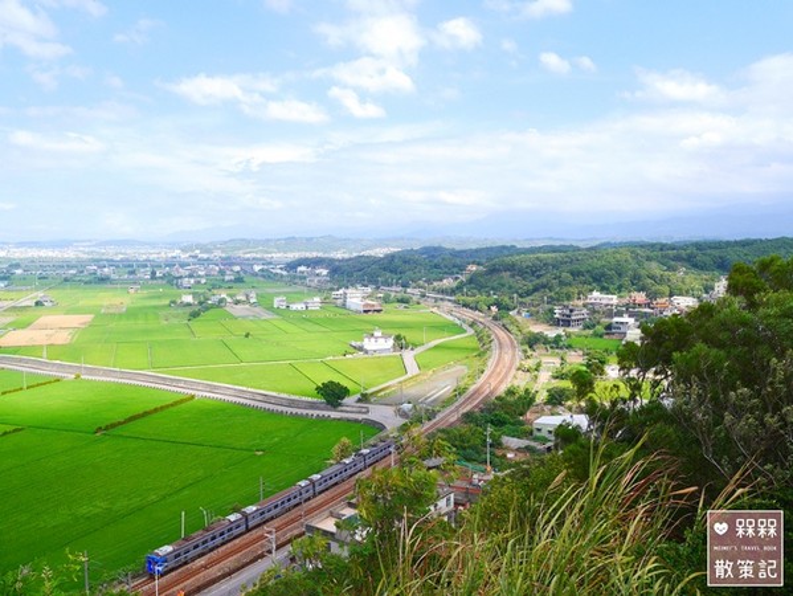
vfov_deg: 46.8
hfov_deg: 59.9
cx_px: 396
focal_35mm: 30
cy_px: 298
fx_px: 688
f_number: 4.5
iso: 160
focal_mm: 15
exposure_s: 1/640
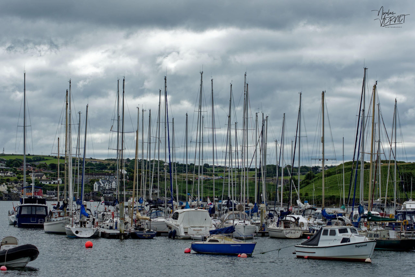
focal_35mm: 105
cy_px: 138
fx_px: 1210
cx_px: 208
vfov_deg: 13.0
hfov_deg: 19.5
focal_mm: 70
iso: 320
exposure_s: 1/1000
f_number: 8
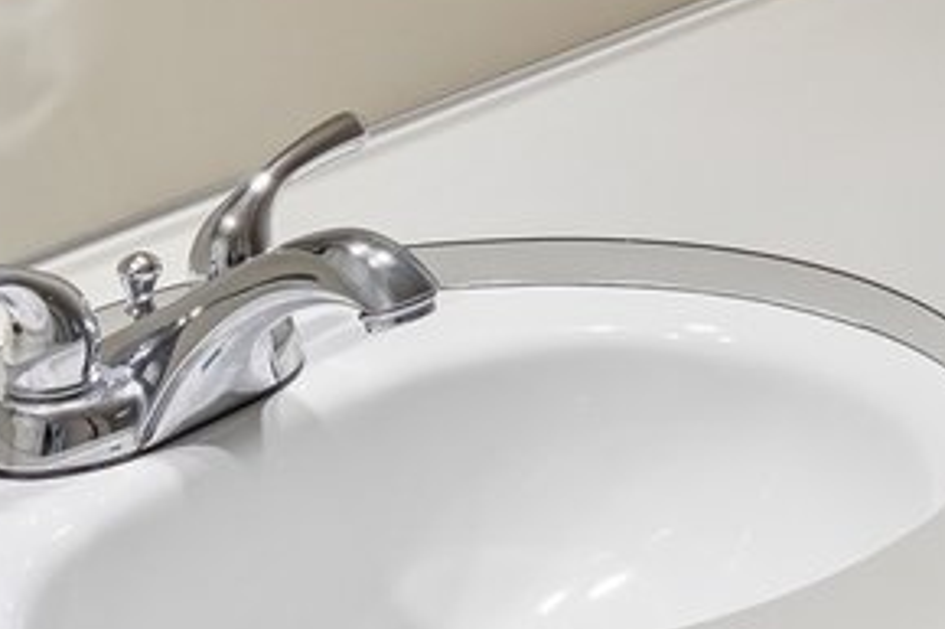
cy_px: -849
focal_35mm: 113
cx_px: 1303
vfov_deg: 10.5
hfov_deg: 16.8
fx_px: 2964
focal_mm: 16
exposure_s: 1/10
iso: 400
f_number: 8
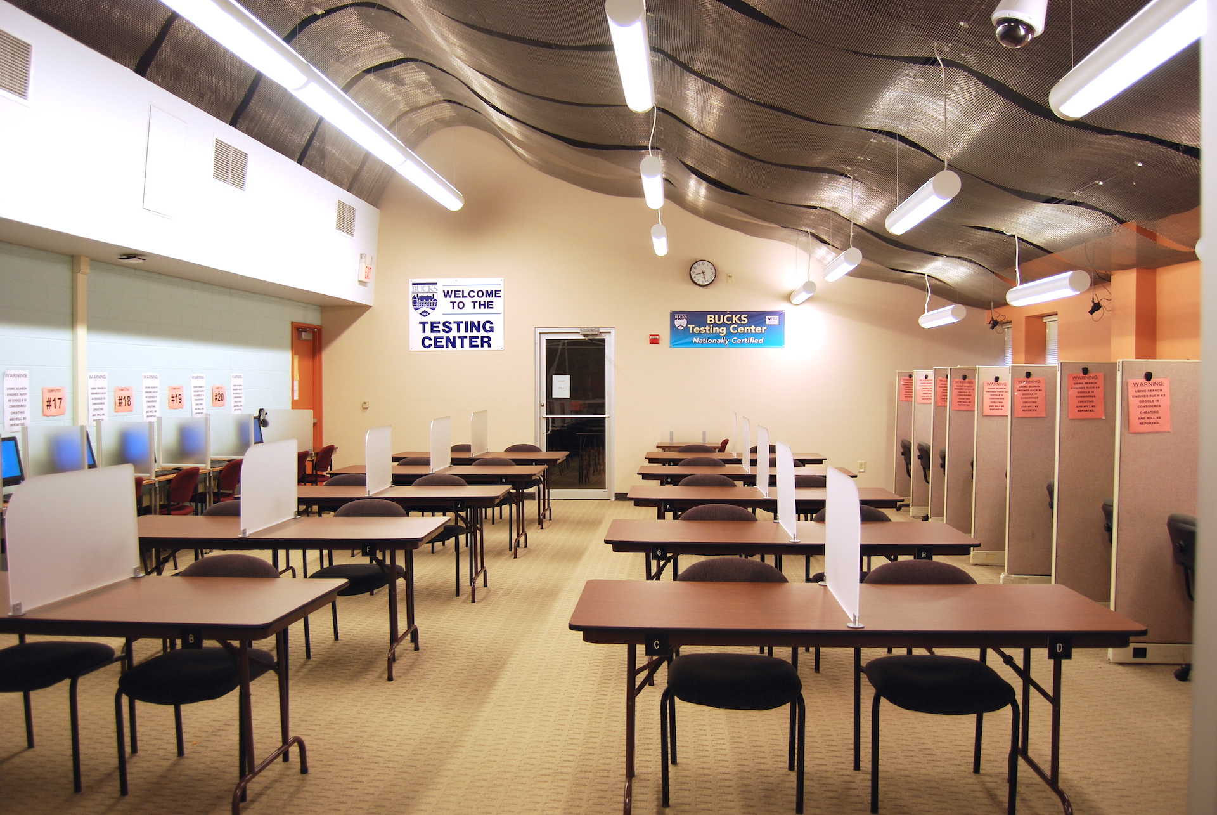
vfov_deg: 45.8
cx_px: 608
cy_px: 408
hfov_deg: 64.5
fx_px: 965
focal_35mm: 28
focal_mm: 19
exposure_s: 1/30
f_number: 3.5
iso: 220
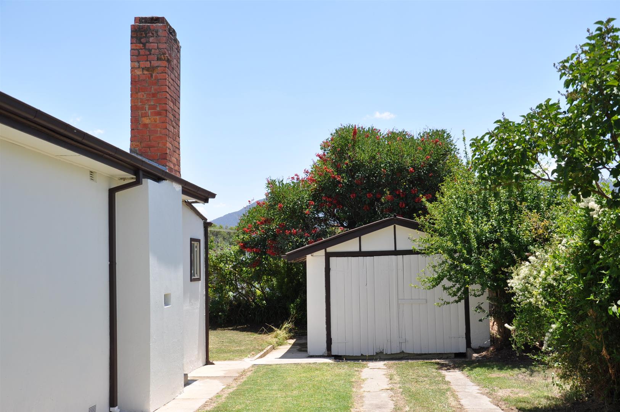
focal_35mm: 42
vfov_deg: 31.8
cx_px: 310
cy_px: 206
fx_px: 722
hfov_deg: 46.4
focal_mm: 28
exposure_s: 1/320
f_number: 9
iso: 200
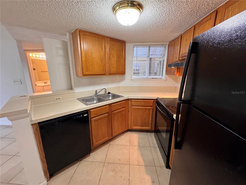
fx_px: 99
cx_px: 123
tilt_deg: -13.6
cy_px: 92
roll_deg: -0.1
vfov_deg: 85.7
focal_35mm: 14
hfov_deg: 102.1
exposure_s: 1/60
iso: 320
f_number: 2.2
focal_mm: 2.22
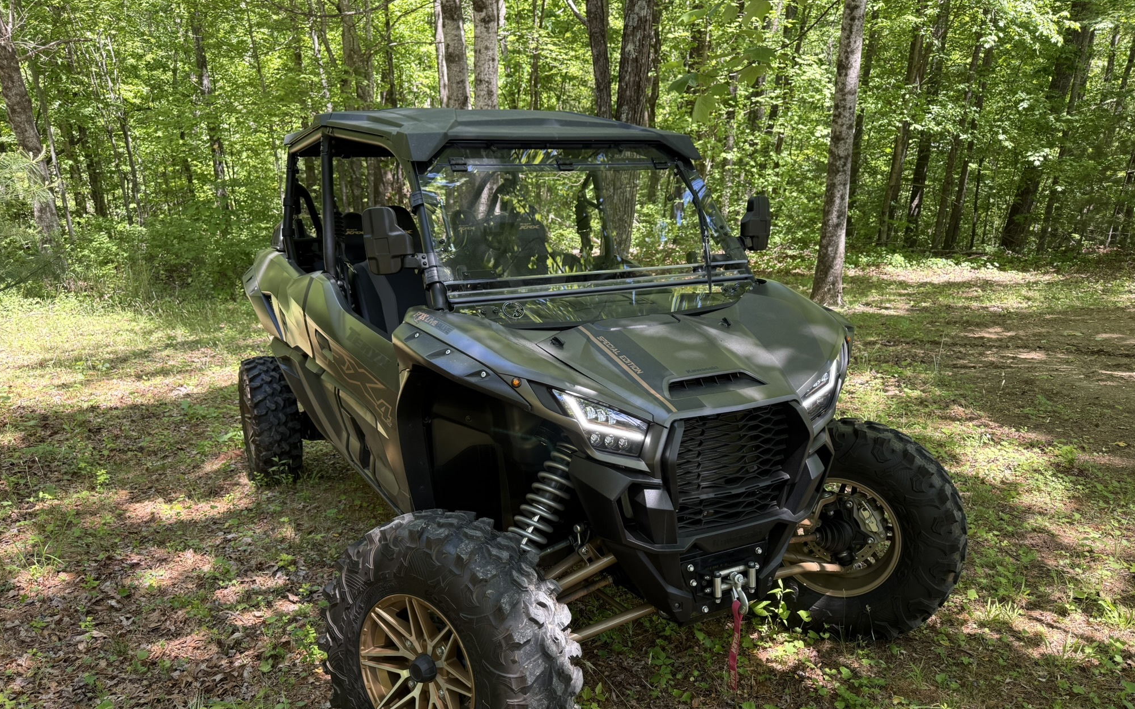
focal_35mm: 26
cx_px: 571
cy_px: 425
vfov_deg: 47.3
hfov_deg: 70.4
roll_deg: +0.4
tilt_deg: -22.7
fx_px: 804
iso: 100
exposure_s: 1/253
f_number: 1.78
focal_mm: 6.76
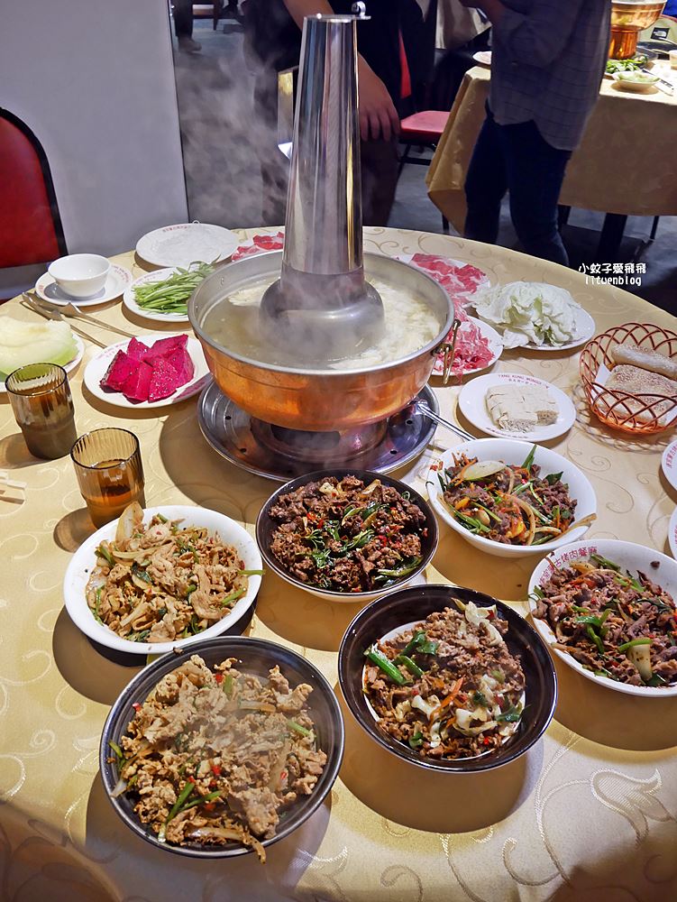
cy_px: 451
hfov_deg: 49.8
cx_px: 338
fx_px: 730
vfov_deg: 63.4
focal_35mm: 28
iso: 640
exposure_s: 1/60
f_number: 3.5
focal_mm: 14
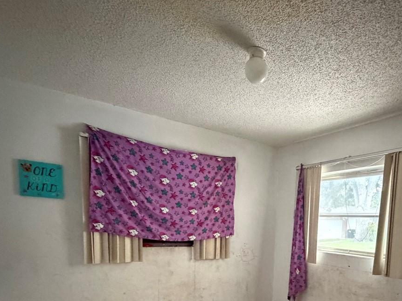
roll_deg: -2.7
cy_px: 263
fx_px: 302
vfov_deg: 48.3
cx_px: 279
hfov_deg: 64.9
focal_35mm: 26
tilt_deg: -7.3
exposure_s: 1/57
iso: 1250
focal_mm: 2.22
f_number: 2.2
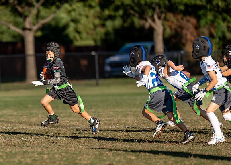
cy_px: 91
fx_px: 2189
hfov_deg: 6.0
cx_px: 36
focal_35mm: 334
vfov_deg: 4.3
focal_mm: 200
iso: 100
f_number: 2.8
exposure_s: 1/2000
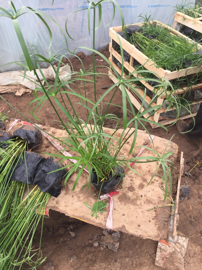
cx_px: 101
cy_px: 135
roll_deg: +3.4
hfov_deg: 48.2
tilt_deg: -44.7
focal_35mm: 29
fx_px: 226
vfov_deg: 61.7
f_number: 2.2
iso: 32
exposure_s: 1/246
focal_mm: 4.15
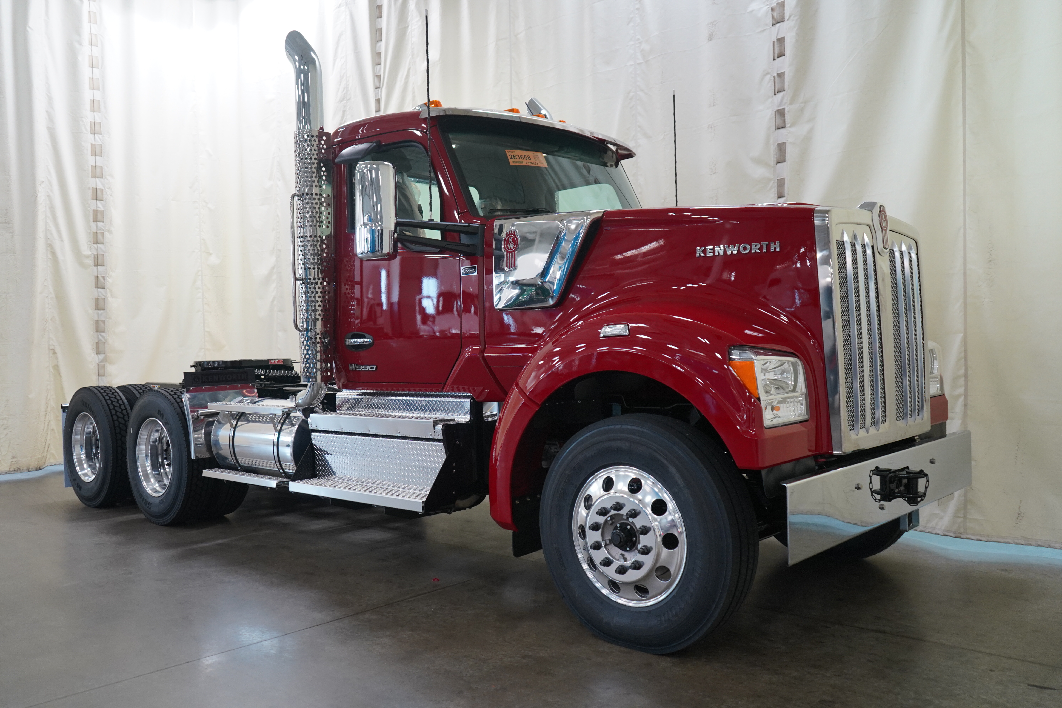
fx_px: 855
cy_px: 354
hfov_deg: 63.7
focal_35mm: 29
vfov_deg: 45.0
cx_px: 531
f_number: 4
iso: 1600
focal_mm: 29
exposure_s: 1/160
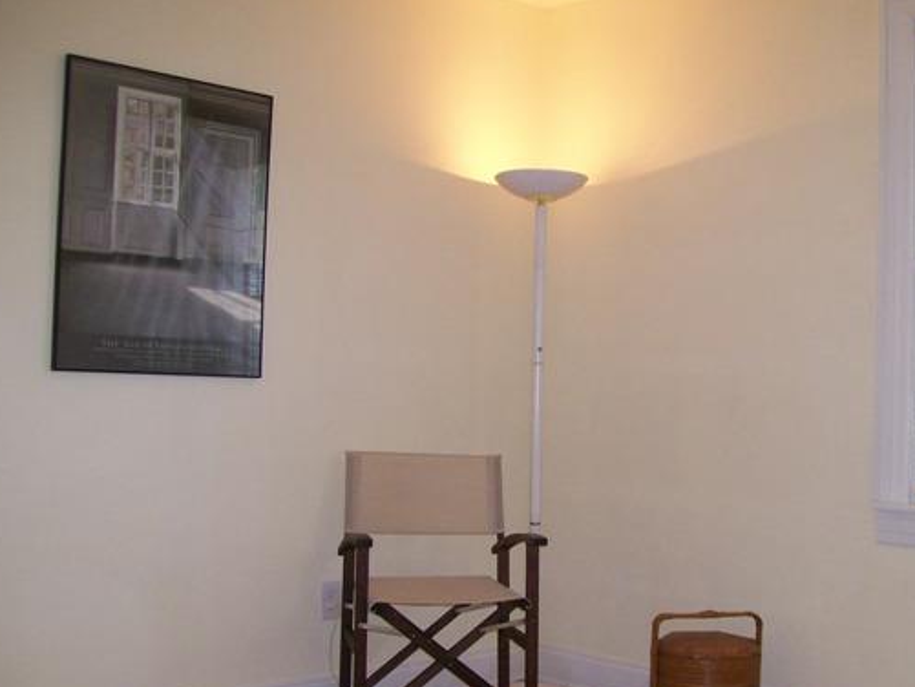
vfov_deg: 31.5
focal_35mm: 46
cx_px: 557
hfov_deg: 41.0
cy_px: 391
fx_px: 1216
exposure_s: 1/64
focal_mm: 6
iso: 140
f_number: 2.7
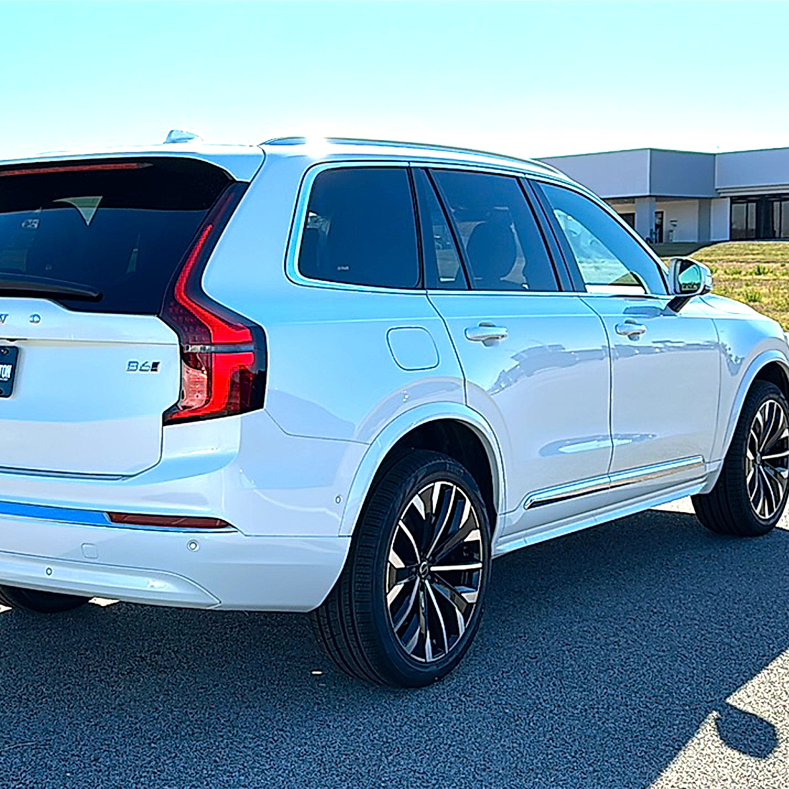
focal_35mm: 45
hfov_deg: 37.4
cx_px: 318
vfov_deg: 37.6
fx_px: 1160
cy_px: 395
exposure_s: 1/3745
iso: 80
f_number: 1.78
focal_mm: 6.86
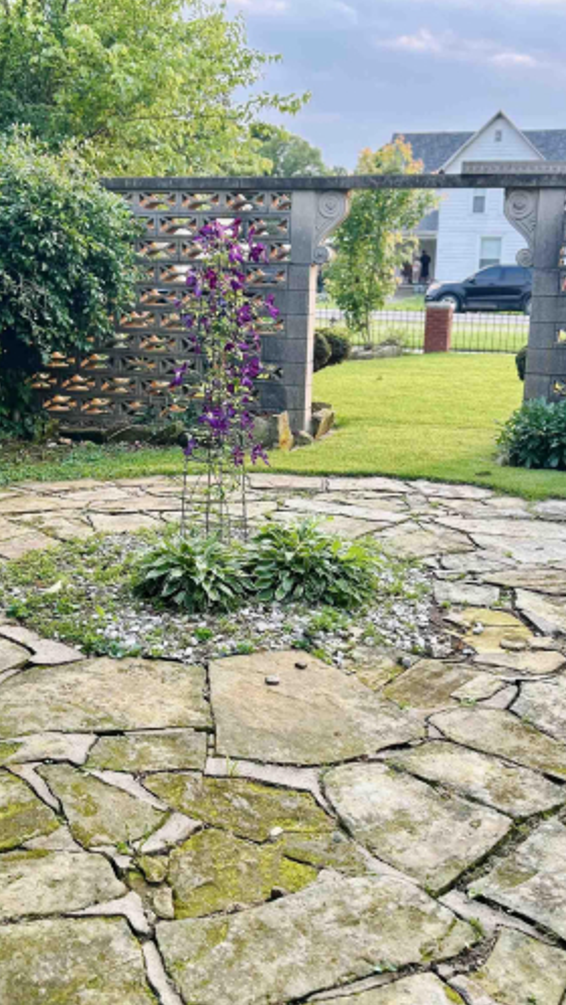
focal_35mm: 38
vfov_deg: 52.8
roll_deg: -1.1
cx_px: 256
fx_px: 1013
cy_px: 501
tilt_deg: -13.3
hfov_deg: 31.2
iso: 32
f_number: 1.5
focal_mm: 5.7
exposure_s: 1/148
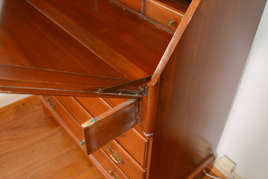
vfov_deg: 38.4
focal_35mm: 34
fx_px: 257
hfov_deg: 55.1
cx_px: 134
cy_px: 90
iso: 1250
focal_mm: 23
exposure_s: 1/60
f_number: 3.8
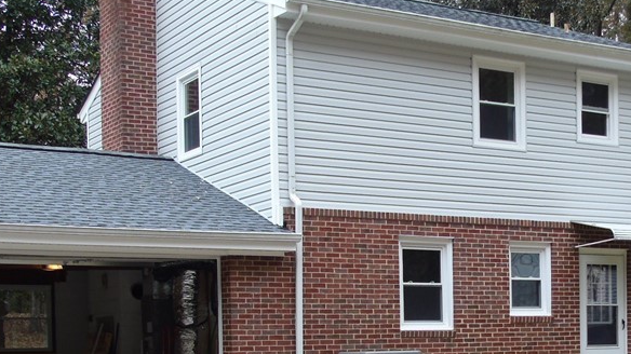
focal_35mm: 65
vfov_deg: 17.9
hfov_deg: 32.1
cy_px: 383
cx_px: 416
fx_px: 1087
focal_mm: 6.1
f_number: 3.8
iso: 80
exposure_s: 1/100
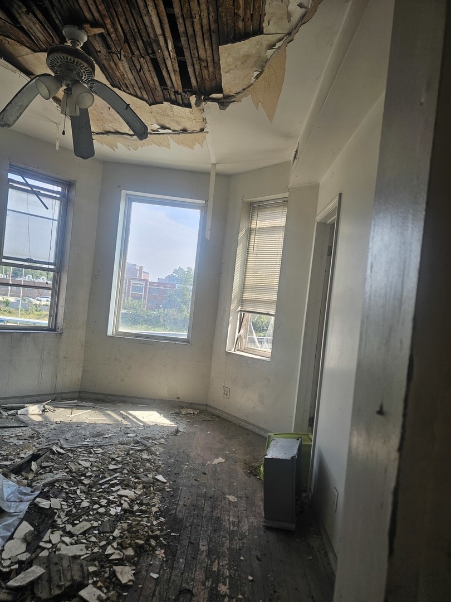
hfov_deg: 58.9
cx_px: 226
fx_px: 400
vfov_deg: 73.9
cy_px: 301
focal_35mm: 23
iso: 25
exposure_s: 1/180
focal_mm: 6.3
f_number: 1.7
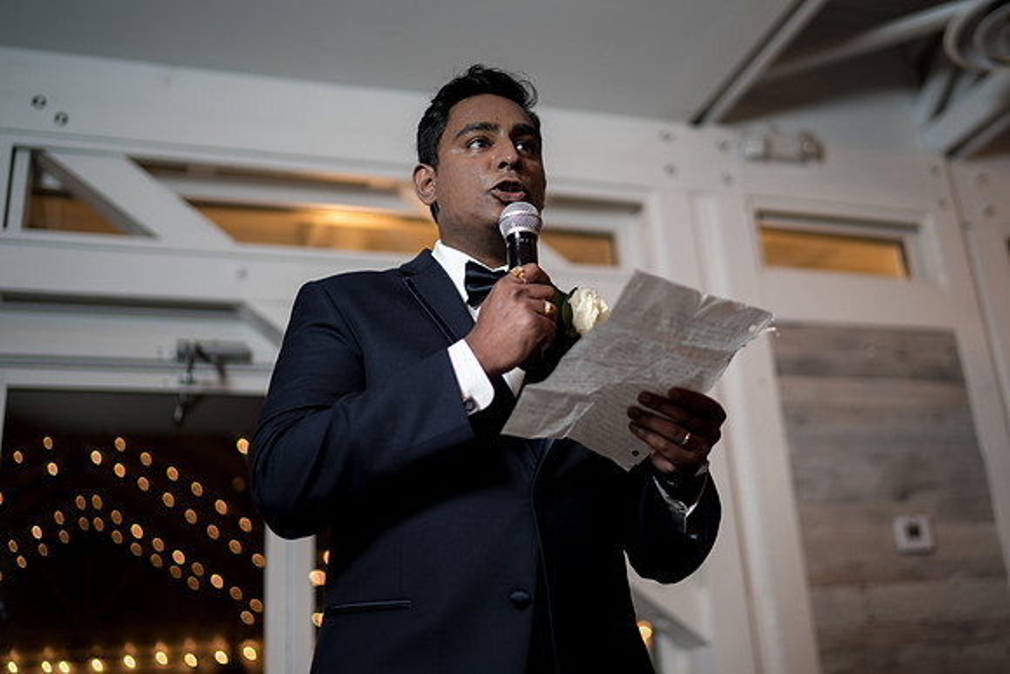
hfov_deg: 46.8
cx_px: 597
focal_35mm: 41
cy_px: 276
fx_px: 1161
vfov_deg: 32.3
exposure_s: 1/200
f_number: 1.4
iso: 250
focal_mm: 35
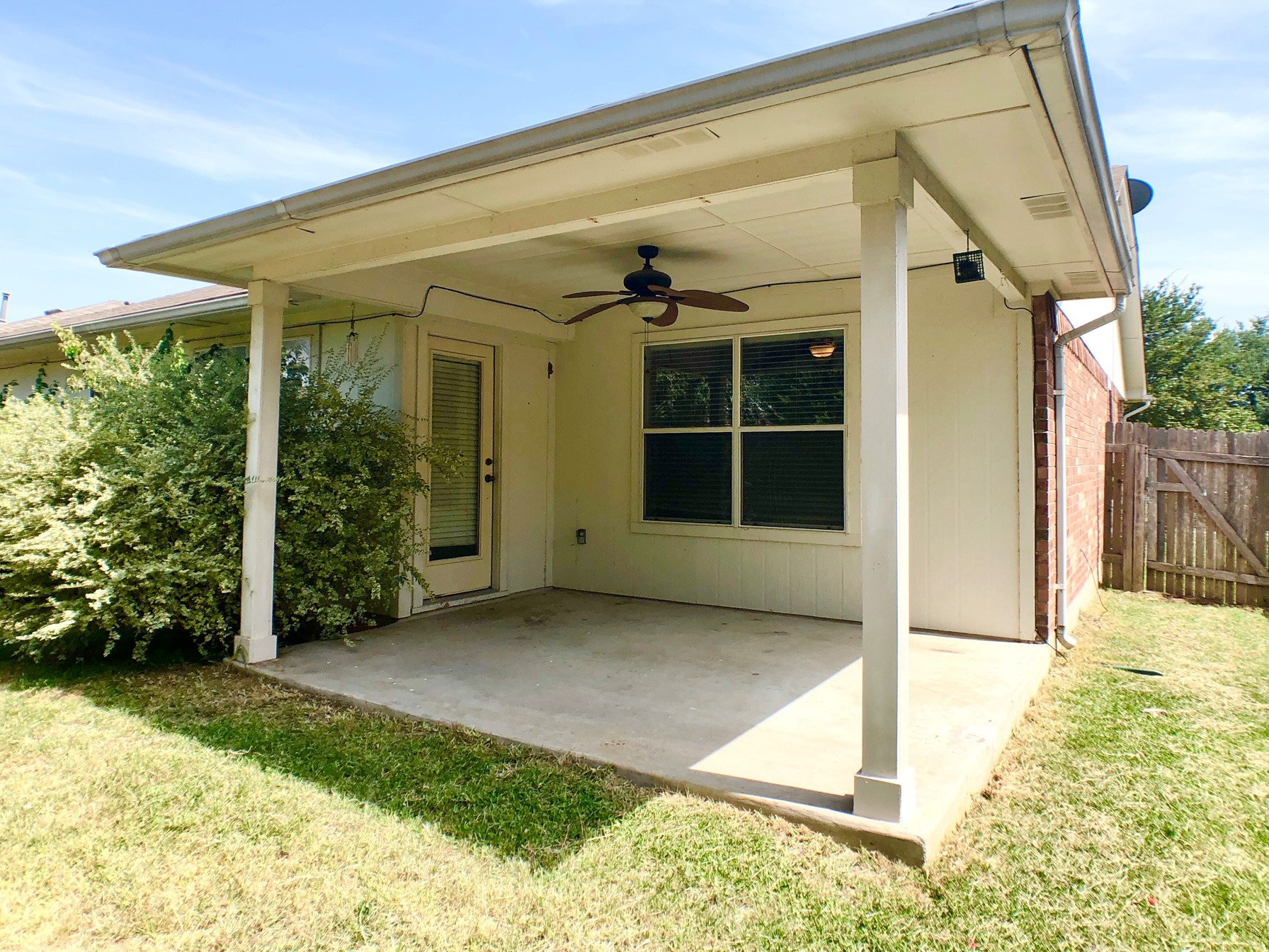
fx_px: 1173
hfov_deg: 56.8
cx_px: 647
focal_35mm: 32
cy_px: 432
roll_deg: +0.2
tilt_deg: +3.3
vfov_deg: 44.1
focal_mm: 4
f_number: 1.8
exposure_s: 1/1104
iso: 20
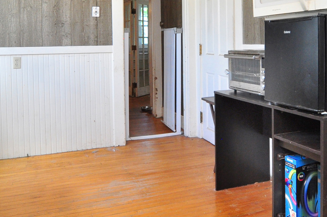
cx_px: 183
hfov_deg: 54.4
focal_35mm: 35
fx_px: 317
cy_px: 41
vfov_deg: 36.4
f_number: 5
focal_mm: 10
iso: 800
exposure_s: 1/60
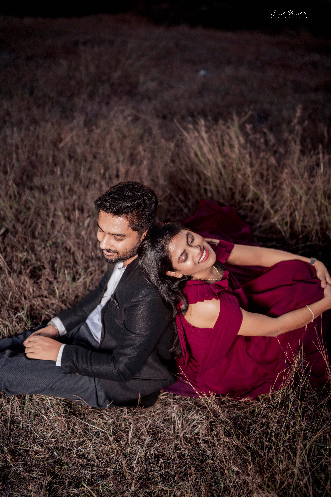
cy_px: 248
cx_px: 166
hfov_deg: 37.9
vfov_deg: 54.4
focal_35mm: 35
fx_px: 483
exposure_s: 1/2500
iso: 100
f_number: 1.4
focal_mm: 35
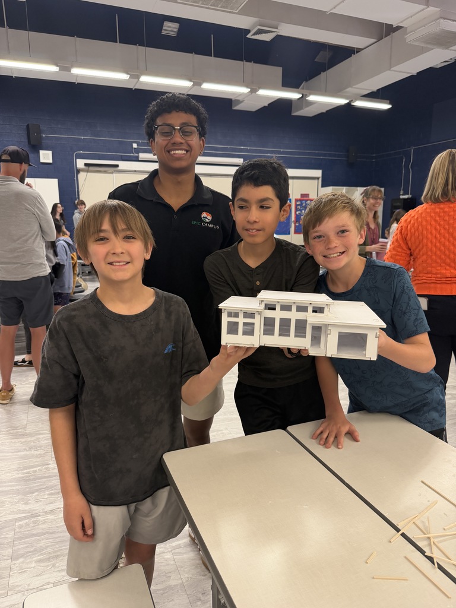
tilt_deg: -11.0
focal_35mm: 24
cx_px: 228
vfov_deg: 71.6
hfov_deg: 56.8
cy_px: 304
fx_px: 422
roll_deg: +0.0
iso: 200
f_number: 1.78
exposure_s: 1/60
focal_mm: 6.76
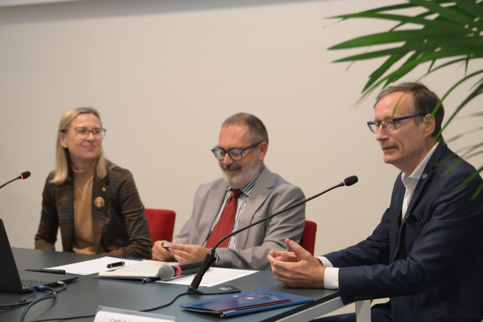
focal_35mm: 70
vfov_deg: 19.5
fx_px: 939
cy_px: 161
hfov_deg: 28.8
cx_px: 242
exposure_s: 1/320
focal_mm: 70
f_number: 3.5
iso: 6400
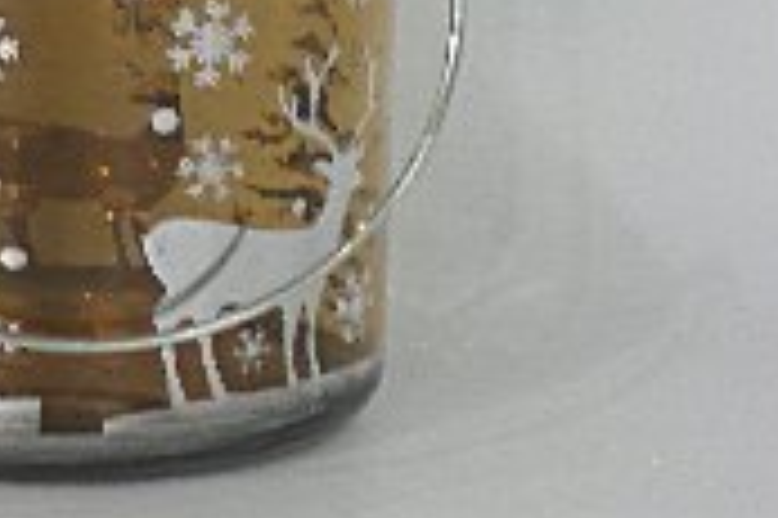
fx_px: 5311
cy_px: -198
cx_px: -319
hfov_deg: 8.2
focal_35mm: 246
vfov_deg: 5.5
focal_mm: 11.4
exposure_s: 1/20
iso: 200
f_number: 3.6
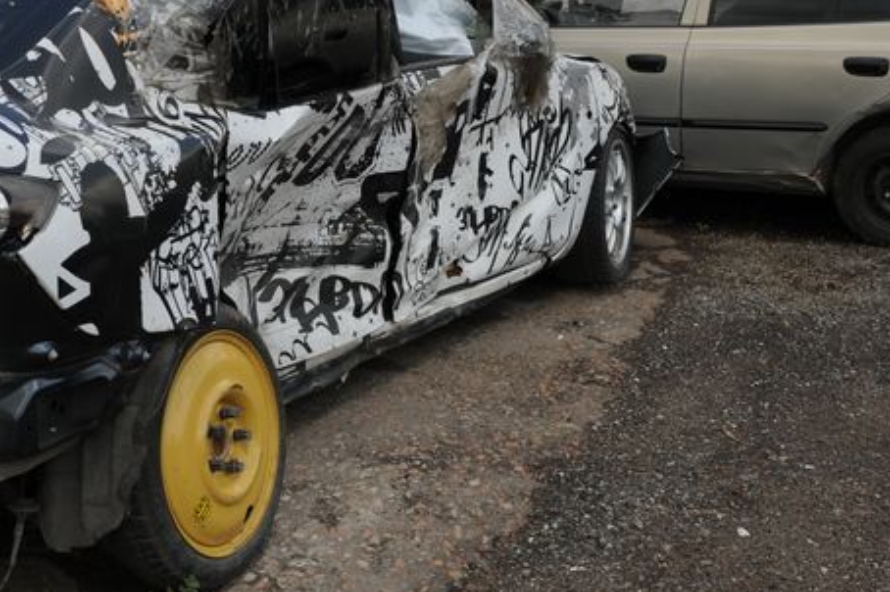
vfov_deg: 24.9
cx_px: 494
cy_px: 200
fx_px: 1334
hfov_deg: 36.9
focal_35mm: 54
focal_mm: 35
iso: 250
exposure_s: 1/1000
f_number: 5.6
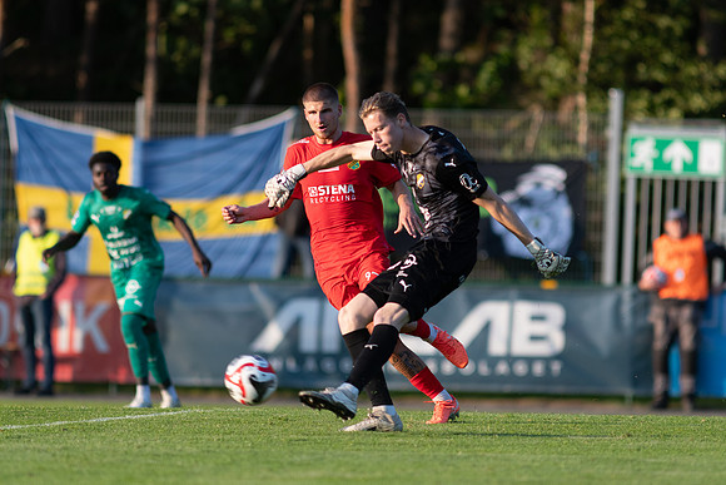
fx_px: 9077
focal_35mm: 450
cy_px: 242
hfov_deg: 4.6
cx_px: 363
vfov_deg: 3.1
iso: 280
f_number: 3.2
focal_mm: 300
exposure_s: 1/1600
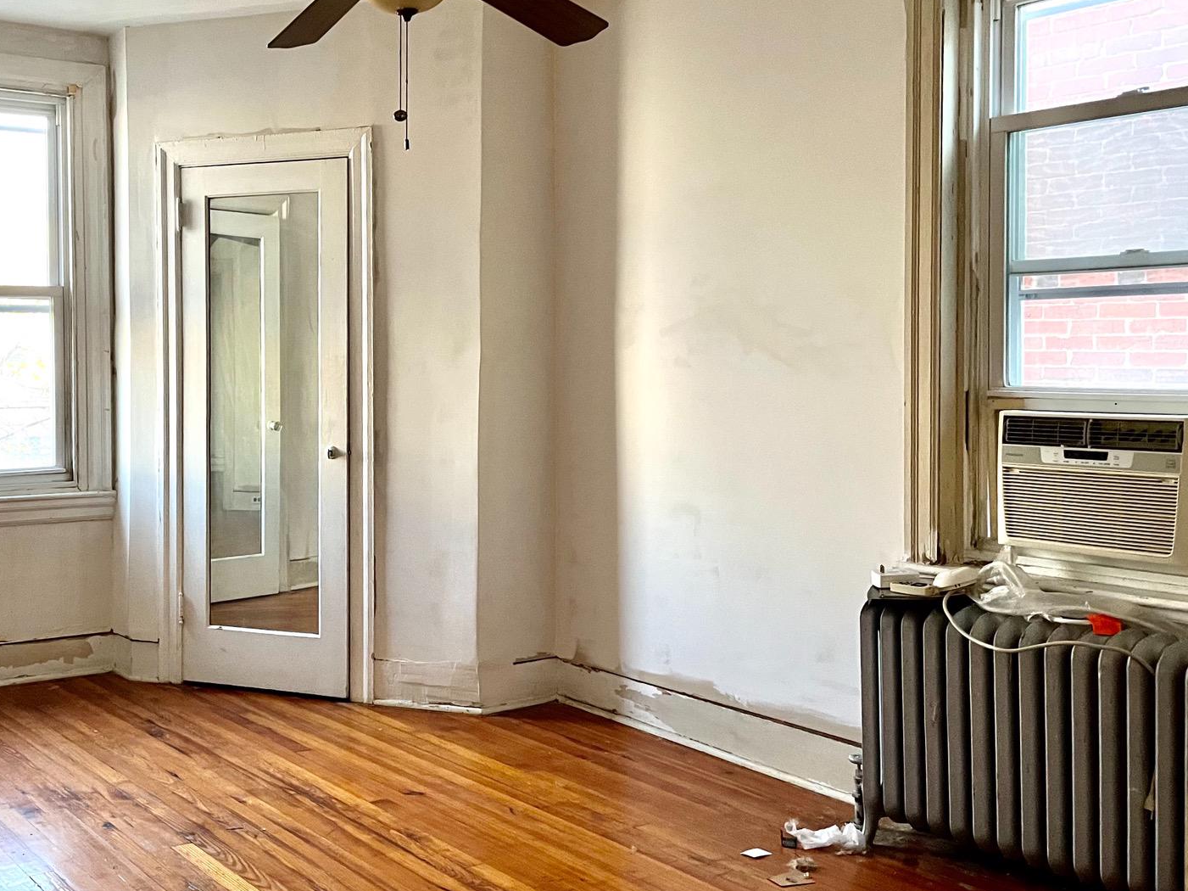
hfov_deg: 47.7
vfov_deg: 37.6
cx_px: 346
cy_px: 373
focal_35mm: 38
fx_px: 1304
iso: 250
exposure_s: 1/60
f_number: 1.6
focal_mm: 5.1
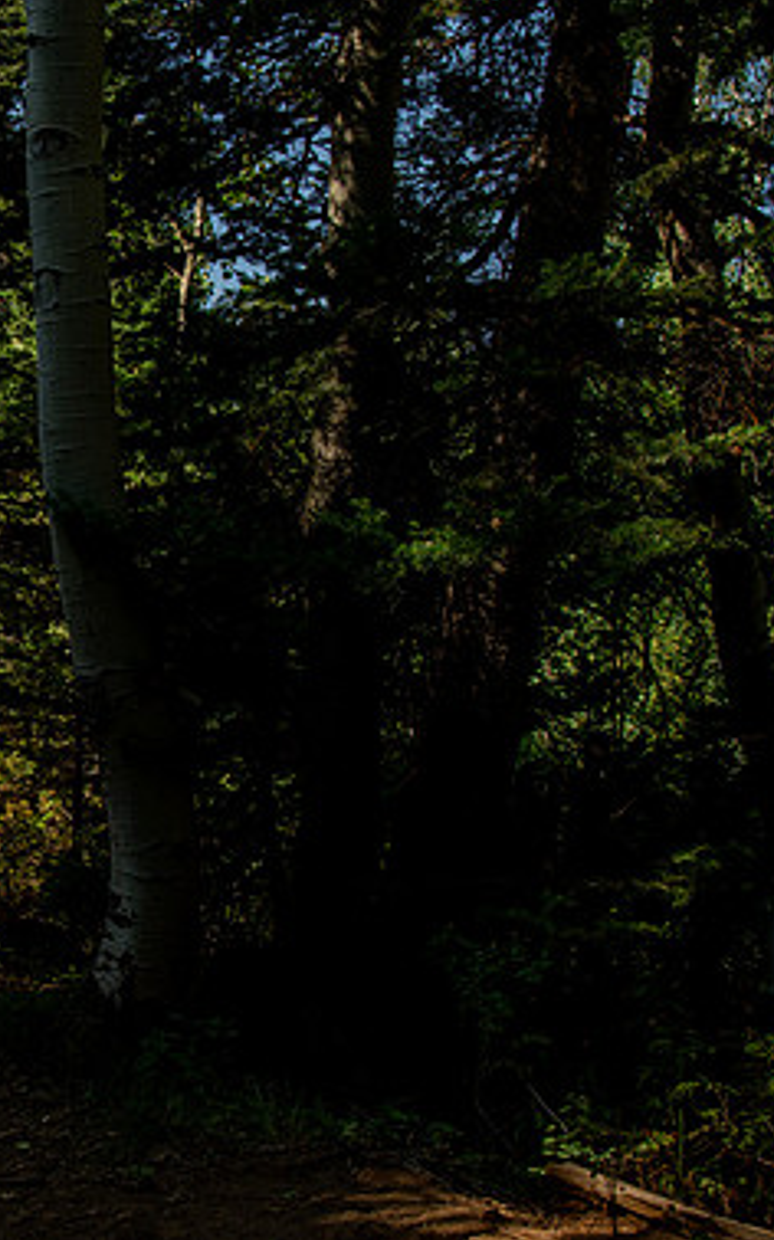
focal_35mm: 50
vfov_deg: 40.3
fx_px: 1689
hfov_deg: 24.0
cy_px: 610
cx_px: -92
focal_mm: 32
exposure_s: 1/320
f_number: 10
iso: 500
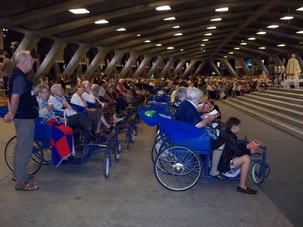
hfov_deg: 50.1
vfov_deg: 38.7
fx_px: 324
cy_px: 114
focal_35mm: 37
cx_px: 152
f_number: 3.4
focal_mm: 7.9
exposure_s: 1/30
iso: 400
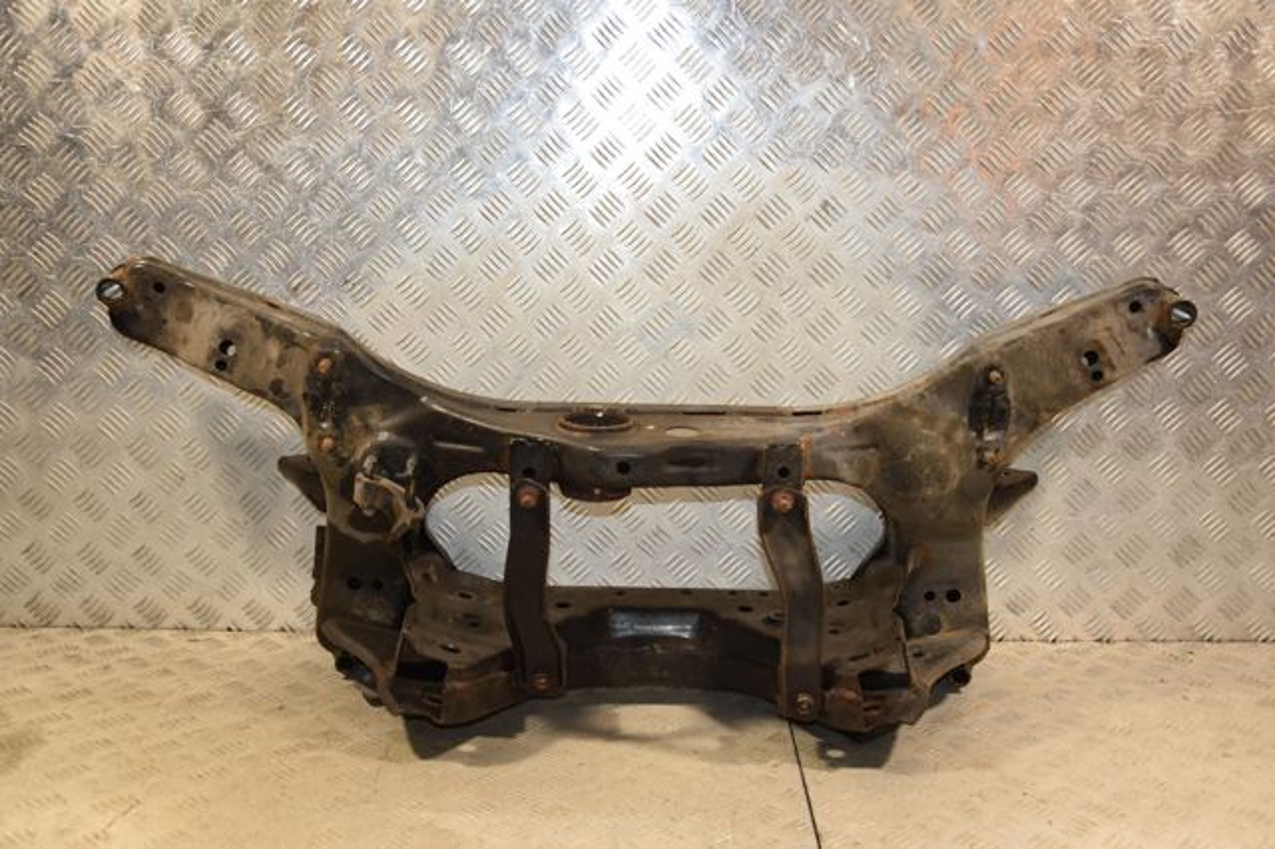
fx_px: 1487
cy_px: 424
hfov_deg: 46.4
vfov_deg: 31.9
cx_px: 638
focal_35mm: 42
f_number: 5
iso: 800
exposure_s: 1/160
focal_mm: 28
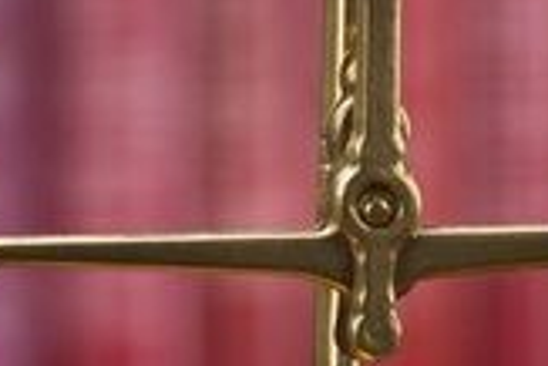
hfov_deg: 2.1
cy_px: 750
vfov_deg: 1.4
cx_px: -279
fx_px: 14748
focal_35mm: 968
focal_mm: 160
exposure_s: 1/160
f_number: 9
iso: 100
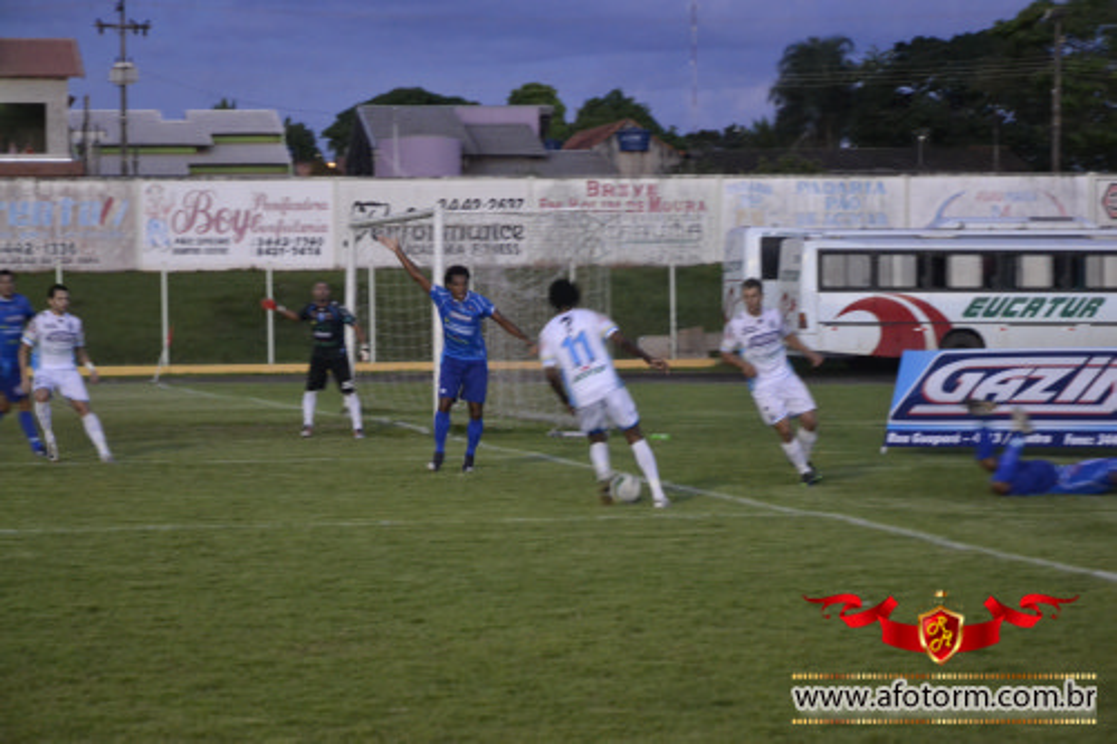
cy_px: 372
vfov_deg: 13.0
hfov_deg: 19.5
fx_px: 3257
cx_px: 558
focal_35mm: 105
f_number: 5.3
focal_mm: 70
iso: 3200
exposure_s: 1/60
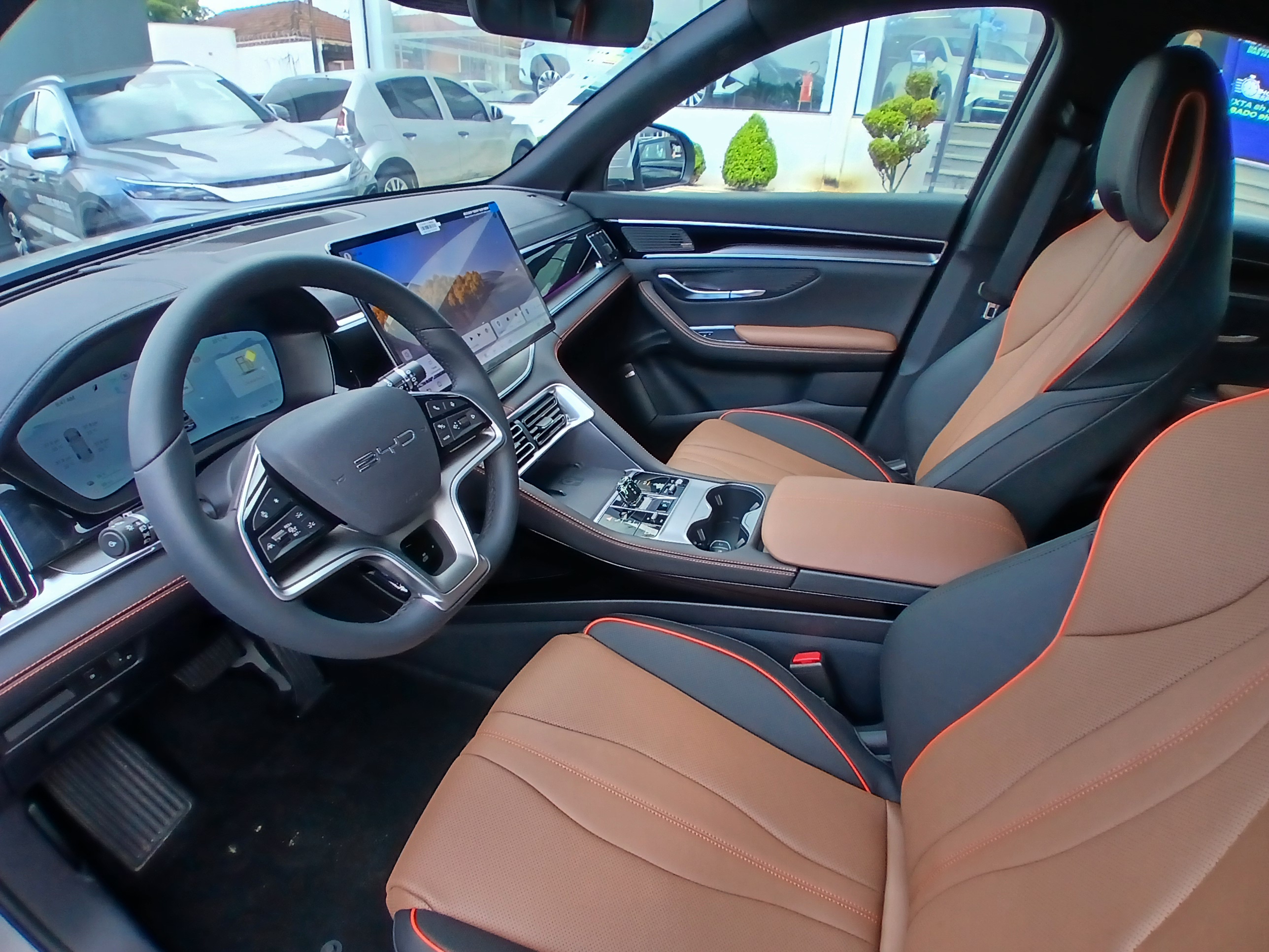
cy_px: 476
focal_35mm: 17
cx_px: 634
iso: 64
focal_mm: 1.4
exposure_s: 1/120
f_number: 2.2
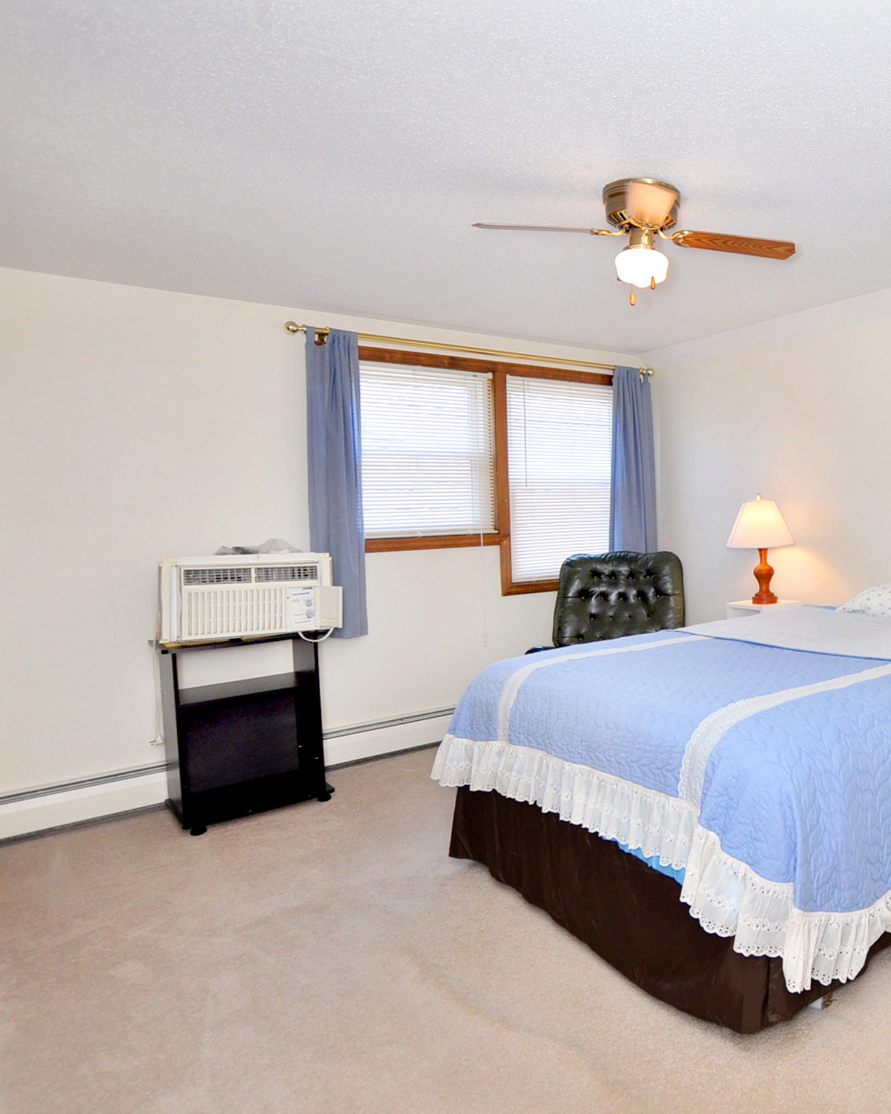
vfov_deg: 75.0
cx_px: 768
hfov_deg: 56.3
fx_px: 725
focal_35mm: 22
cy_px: 566
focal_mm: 10
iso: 320
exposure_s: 1/200
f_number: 4
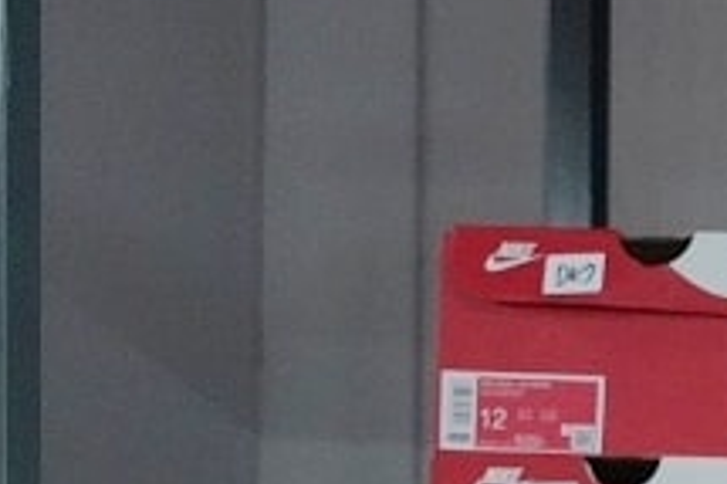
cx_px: 1725
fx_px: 3834
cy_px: 975
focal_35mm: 190
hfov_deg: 9.6
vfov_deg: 7.0
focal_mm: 34
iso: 5000
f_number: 2.8
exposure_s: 1/160
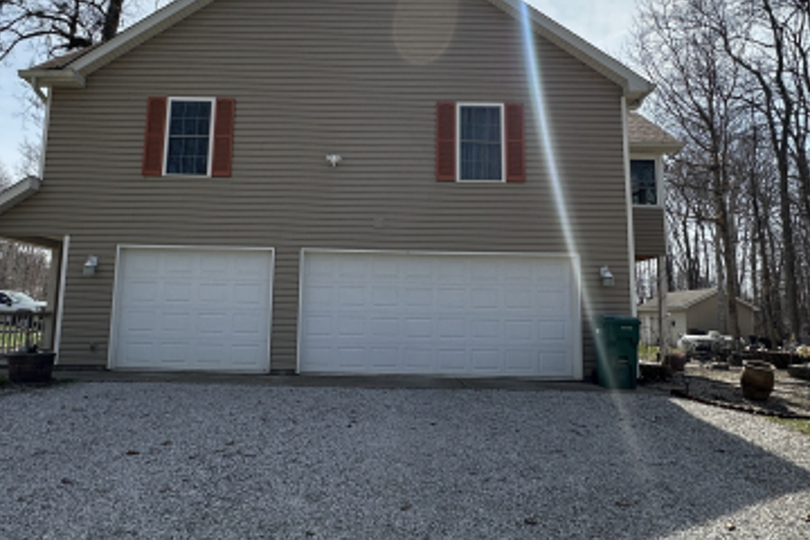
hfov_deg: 67.3
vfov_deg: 47.8
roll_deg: -2.2
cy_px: 227
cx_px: 370
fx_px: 607
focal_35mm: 27
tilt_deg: +8.3
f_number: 2.2
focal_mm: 2.22
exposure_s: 1/1195
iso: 40
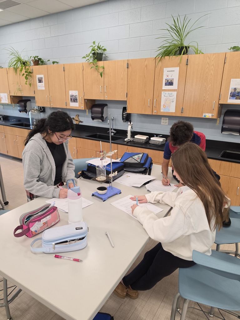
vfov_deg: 73.9
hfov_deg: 58.9
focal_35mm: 23
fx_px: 213
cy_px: 160
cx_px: 120
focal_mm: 6.5
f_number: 1.4
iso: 125
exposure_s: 1/120
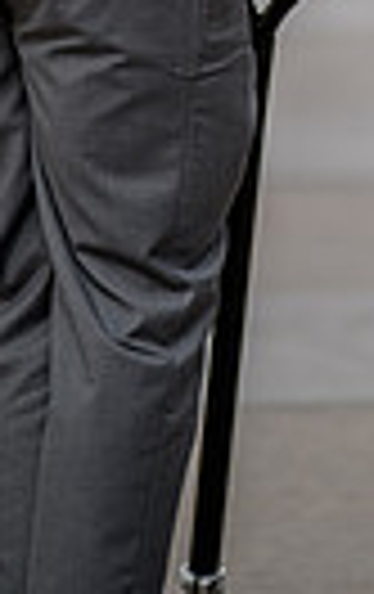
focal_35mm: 624
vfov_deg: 3.3
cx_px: 374
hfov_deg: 2.1
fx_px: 10132
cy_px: -338
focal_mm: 180
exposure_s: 1/640
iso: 250
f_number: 2.8
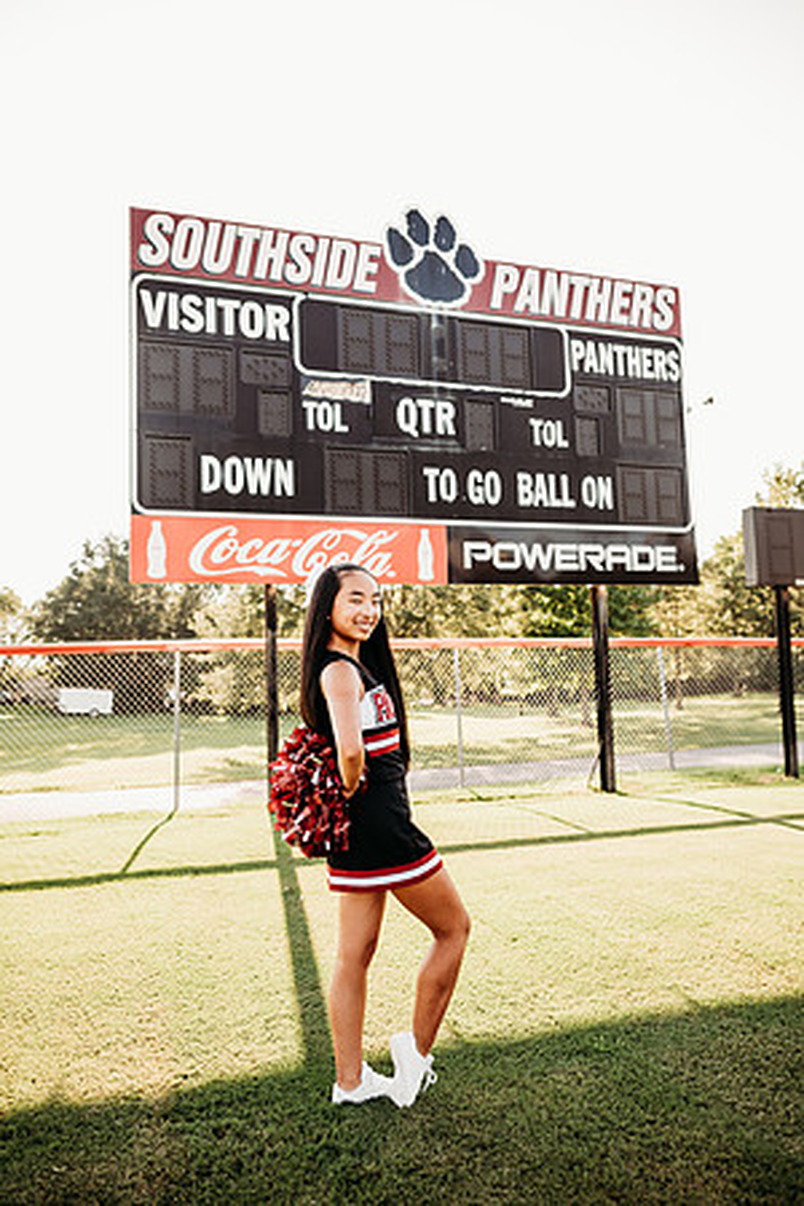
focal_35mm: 24
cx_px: 402
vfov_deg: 73.7
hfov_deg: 53.1
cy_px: 603
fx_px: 804
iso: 200
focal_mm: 24
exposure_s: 1/500
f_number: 2.8
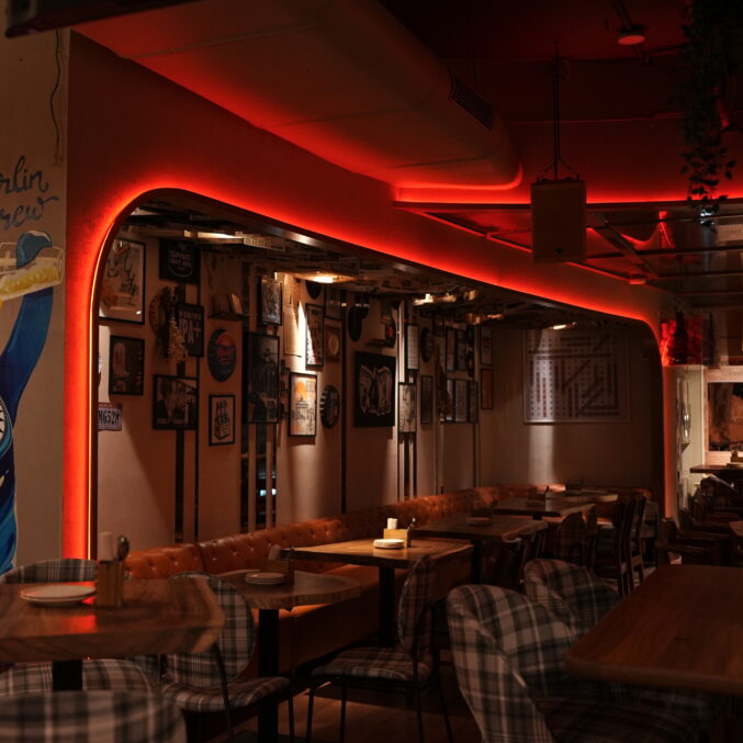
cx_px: 263
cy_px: 371
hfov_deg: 37.2
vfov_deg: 37.6
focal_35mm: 45
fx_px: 1093
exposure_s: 1/160
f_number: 2.8
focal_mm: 35
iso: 2500
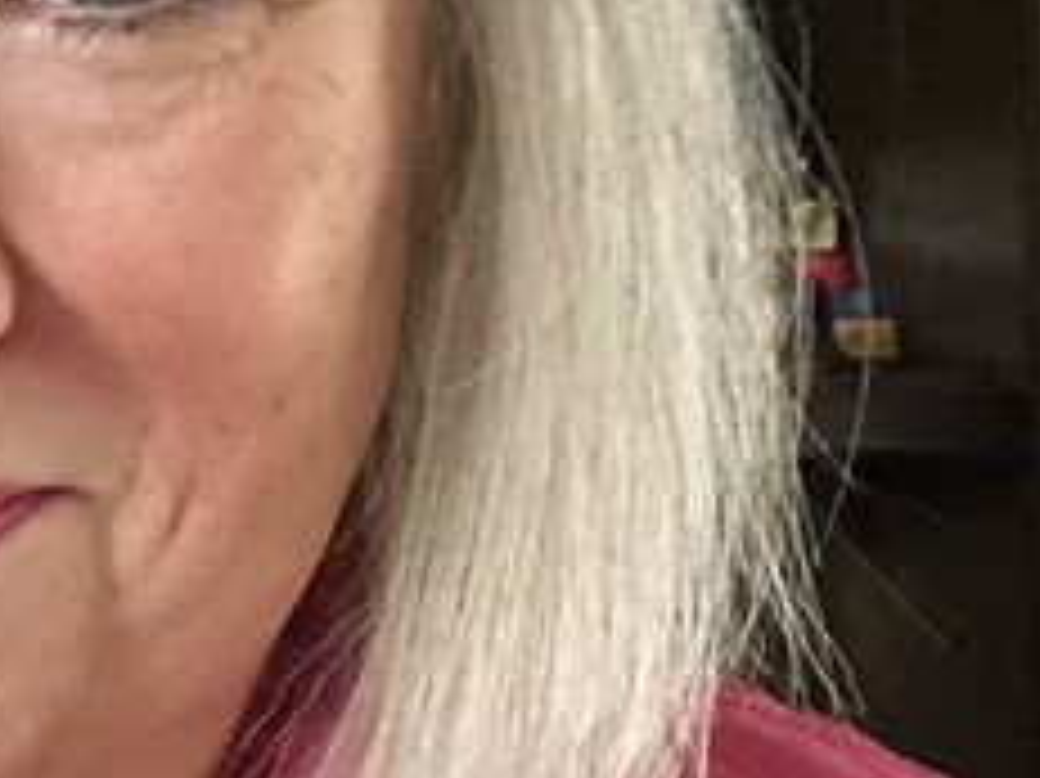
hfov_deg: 16.5
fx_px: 3333
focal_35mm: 111
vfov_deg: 13.2
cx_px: -392
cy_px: 119
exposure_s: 1/30
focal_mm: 2.87
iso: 320
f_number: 2.2
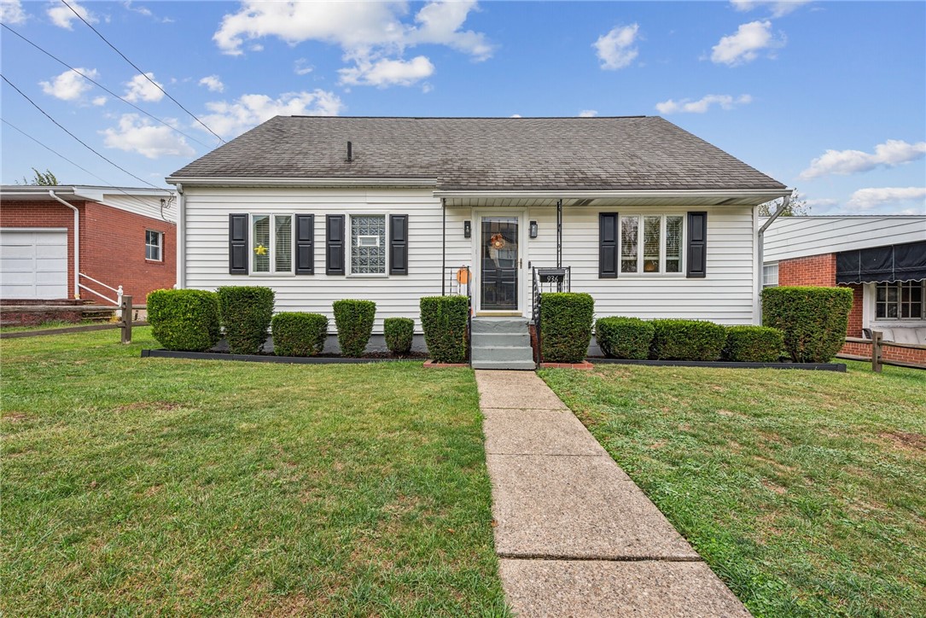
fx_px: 386
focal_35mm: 15
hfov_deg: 100.4
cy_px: 309
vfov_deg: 77.4
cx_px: 463
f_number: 11
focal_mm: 15
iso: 50
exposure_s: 1/10
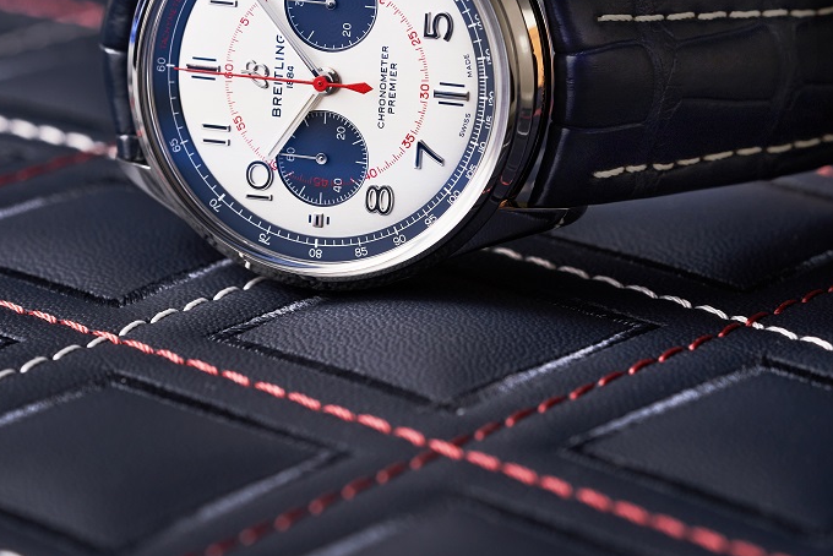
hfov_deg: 11.9
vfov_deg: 8.0
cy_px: 84
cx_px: 314
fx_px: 3981
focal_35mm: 172
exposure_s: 1/160
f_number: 6.3
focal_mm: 90
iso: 320
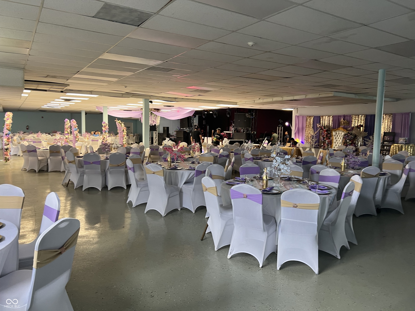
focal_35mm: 26
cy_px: 156
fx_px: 312
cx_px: 208
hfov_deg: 67.3
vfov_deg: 53.1
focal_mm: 5.7
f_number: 1.5
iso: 125
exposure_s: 1/60
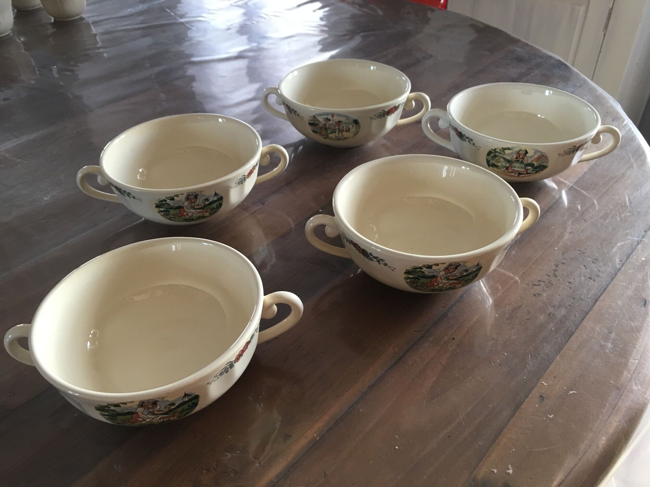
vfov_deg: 48.2
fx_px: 545
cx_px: 325
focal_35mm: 29
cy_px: 244
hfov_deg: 61.7
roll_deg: +1.4
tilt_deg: -37.4
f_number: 2.2
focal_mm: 4.15
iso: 50
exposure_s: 1/17
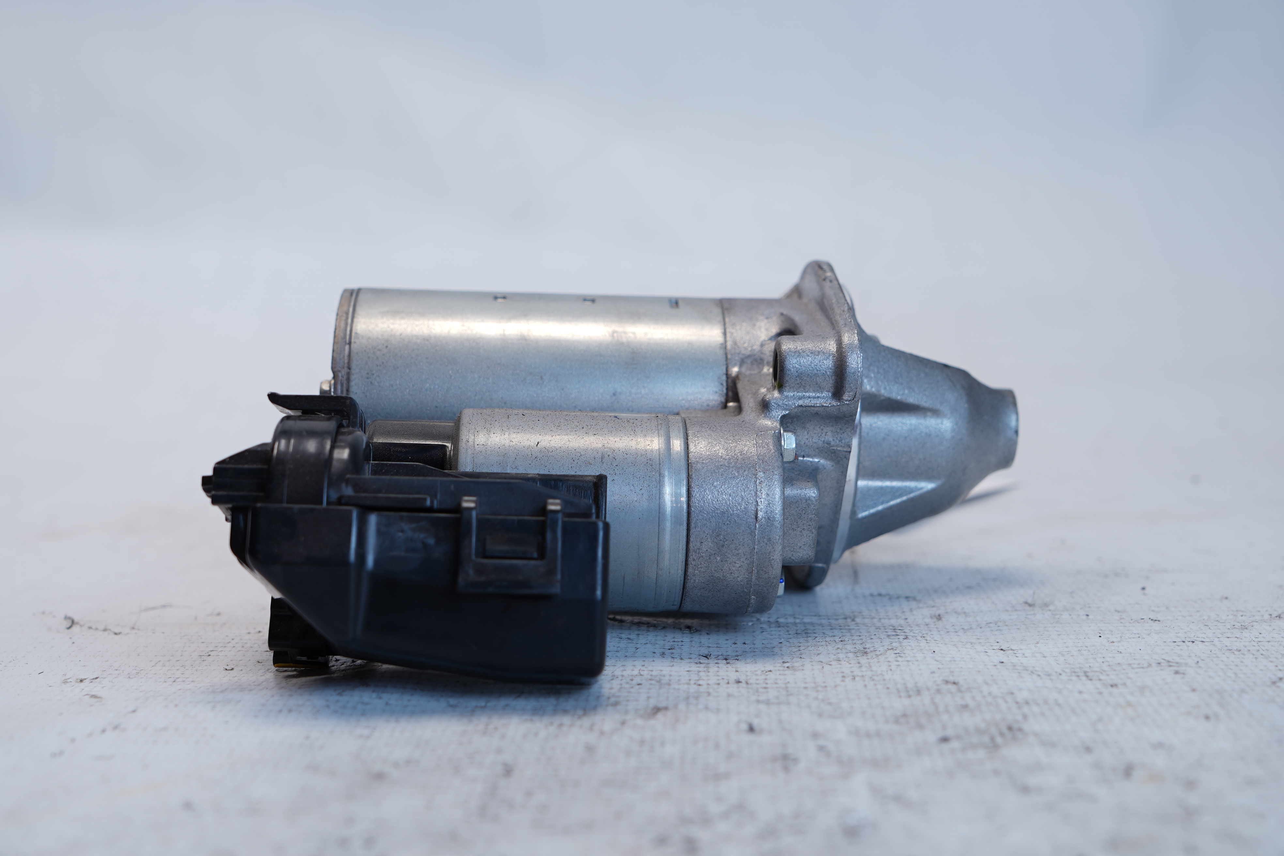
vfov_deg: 25.1
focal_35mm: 54
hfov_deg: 36.9
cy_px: 428
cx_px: 642
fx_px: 1926
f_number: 4.5
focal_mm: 36
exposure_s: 1/20
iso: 50
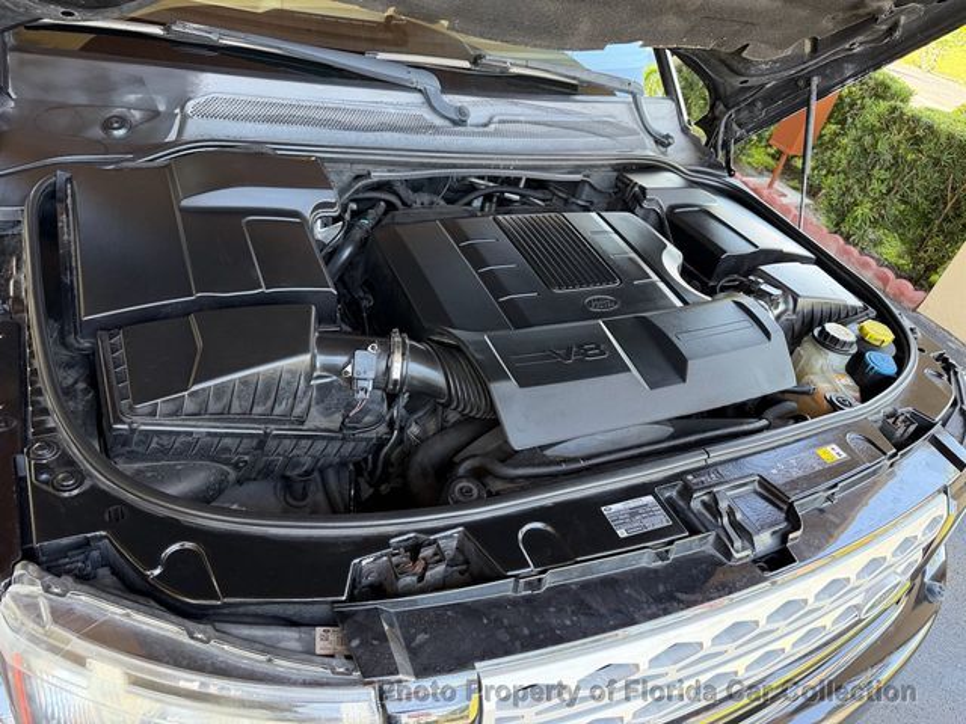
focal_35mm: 24
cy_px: 362
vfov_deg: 56.8
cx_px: 483
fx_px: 670
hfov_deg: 71.6
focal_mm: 6.76
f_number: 1.78
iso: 200
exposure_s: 1/154
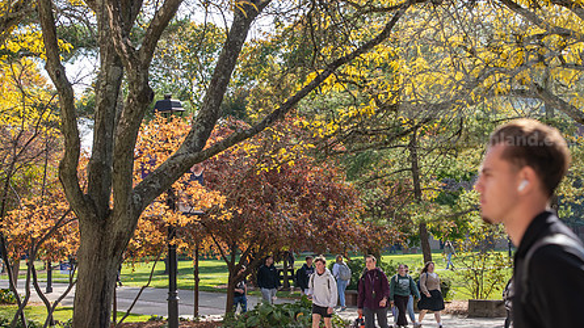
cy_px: 167
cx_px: 360
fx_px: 1734
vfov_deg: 10.8
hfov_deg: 19.1
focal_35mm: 112
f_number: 6.3
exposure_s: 1/320
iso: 250
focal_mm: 82
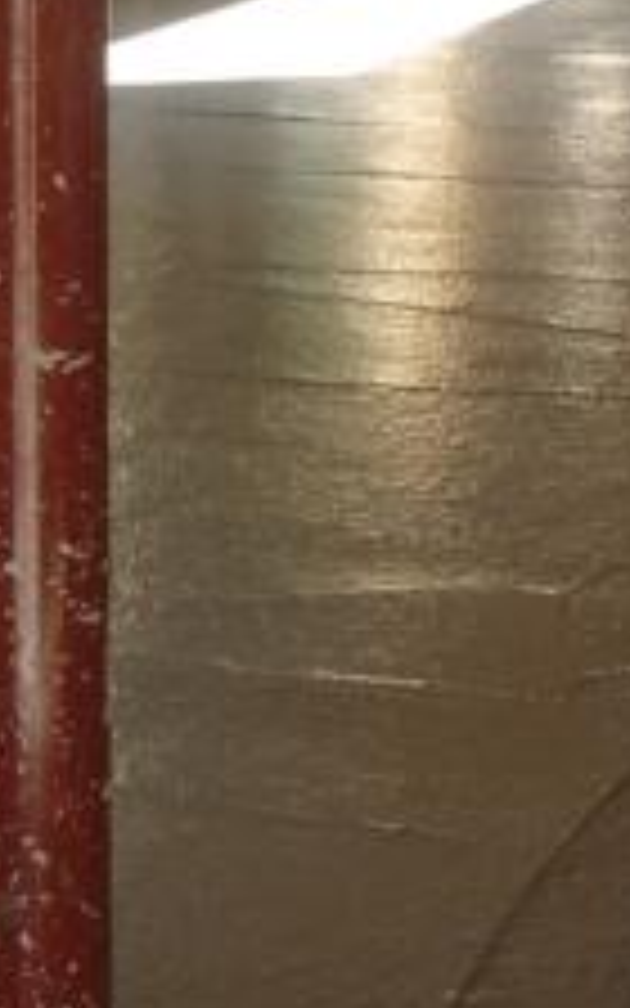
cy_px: 72
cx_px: 585
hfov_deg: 10.4
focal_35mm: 125
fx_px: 3434
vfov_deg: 16.4
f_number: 2.8
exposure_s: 1/80
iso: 80
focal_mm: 5.5
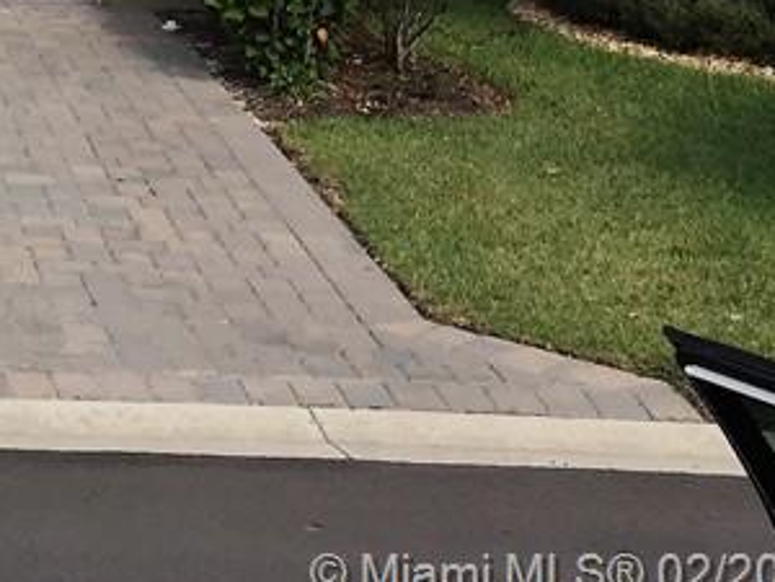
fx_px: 2216
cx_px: -459
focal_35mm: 99
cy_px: -382
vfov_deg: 13.7
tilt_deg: +3.2
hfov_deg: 17.4
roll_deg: -2.9
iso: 32
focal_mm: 4.15
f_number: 2.2
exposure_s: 1/2326
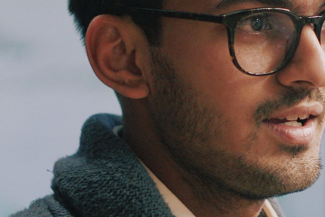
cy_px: 204
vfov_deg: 6.1
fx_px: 2042
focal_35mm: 226
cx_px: 161
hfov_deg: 9.1
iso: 500
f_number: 1.8
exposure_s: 1/100
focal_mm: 50
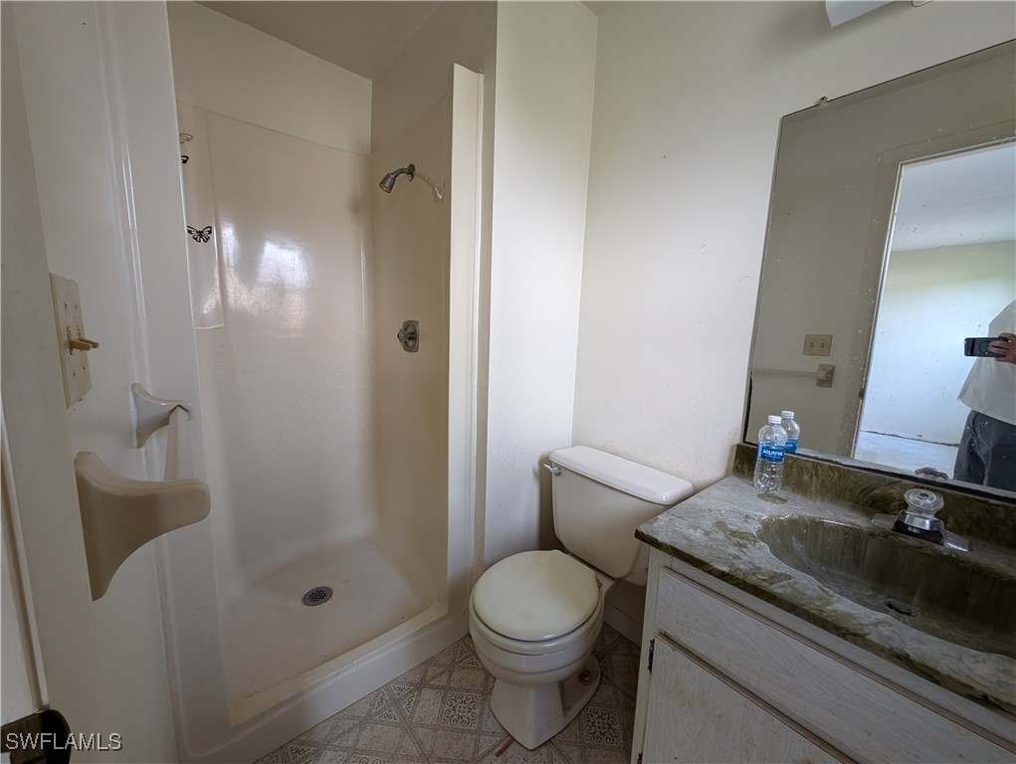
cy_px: 382
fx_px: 353
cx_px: 508
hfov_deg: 110.5
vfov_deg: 94.6
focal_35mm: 12
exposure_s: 1/40.8
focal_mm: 2.23
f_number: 1.95
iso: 94
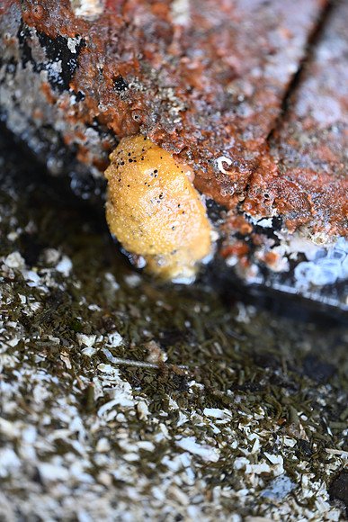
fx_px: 1521
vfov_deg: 19.5
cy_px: 261
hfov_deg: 13.0
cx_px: 174
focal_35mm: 105
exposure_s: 1/125
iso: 720
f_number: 3.2
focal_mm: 105
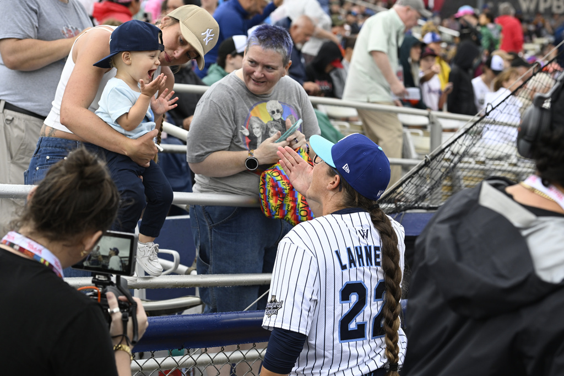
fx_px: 1441
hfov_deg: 22.1
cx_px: 282
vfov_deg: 14.9
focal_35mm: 92
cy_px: 188
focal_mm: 92
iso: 800
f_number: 5.6
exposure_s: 1/500
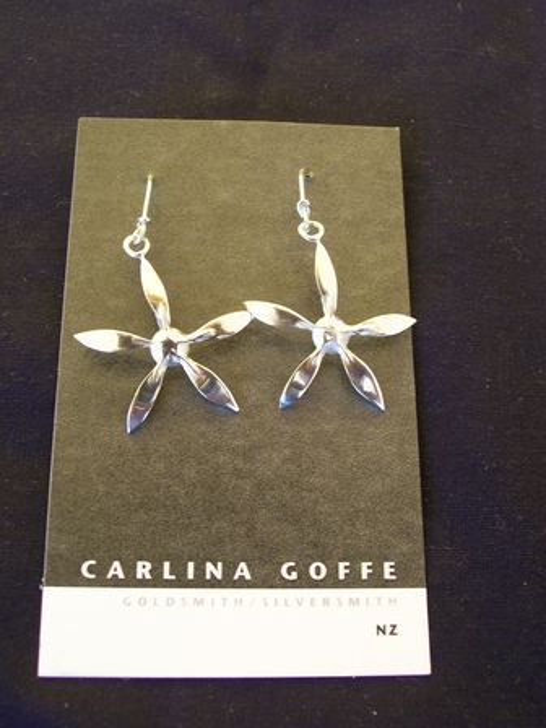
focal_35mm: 45
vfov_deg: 42.1
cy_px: 364
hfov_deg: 32.2
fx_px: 946
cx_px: 273
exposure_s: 1/30.9
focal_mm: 7.6
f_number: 3
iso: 160
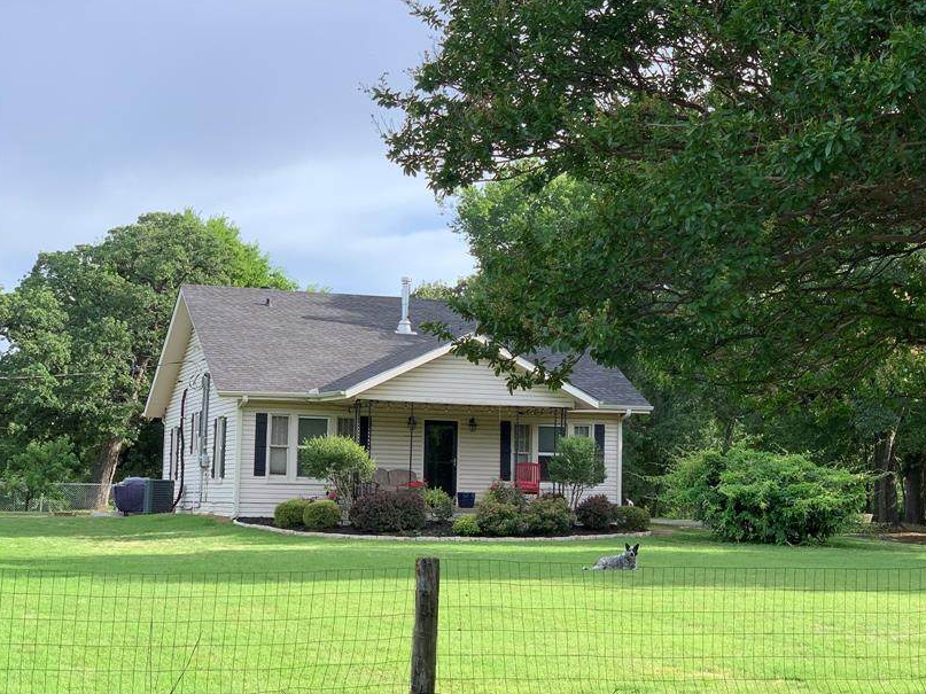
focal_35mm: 66
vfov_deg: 22.2
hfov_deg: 29.3
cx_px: 581
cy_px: 325
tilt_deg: +5.6
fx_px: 1765
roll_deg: -1.6
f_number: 2.4
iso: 16
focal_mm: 6
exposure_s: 1/413
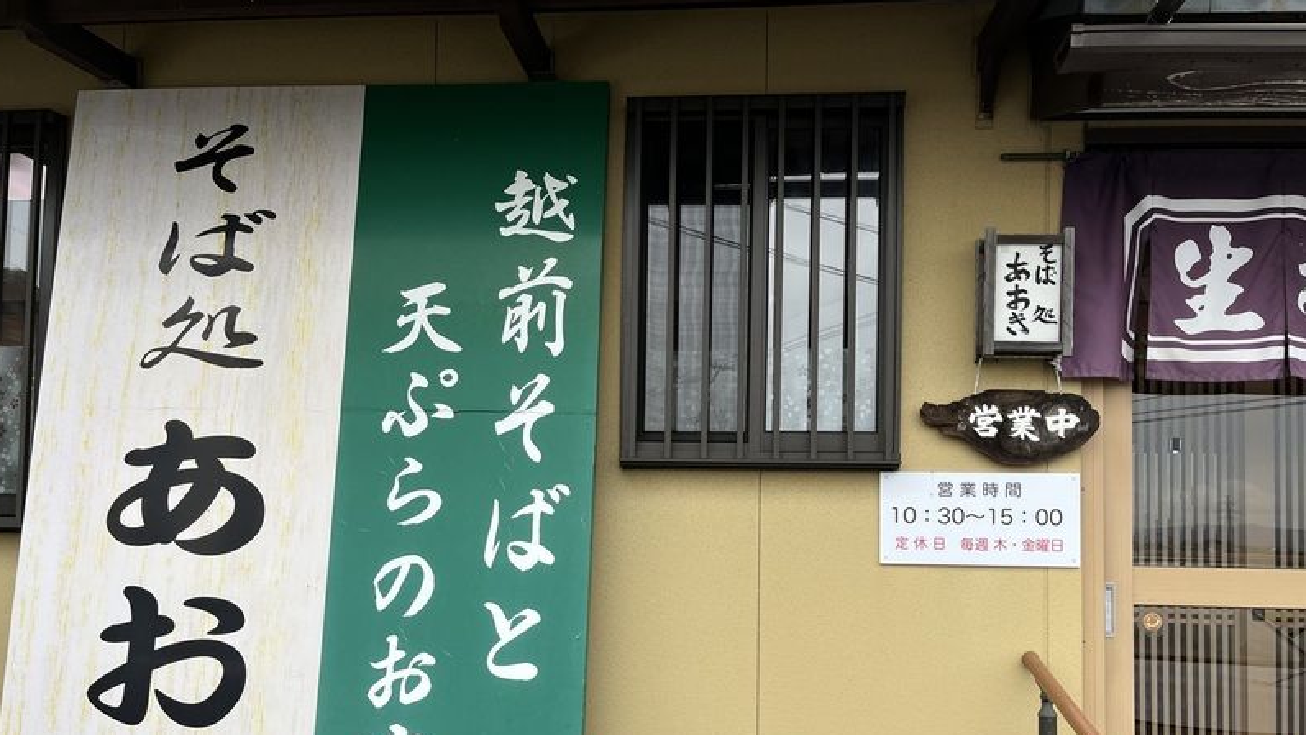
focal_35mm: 29
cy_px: 498
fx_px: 1004
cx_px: 646
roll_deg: -0.4
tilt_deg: +2.3
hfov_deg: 66.1
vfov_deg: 39.7
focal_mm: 5.1
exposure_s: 1/777
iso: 50
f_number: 1.6
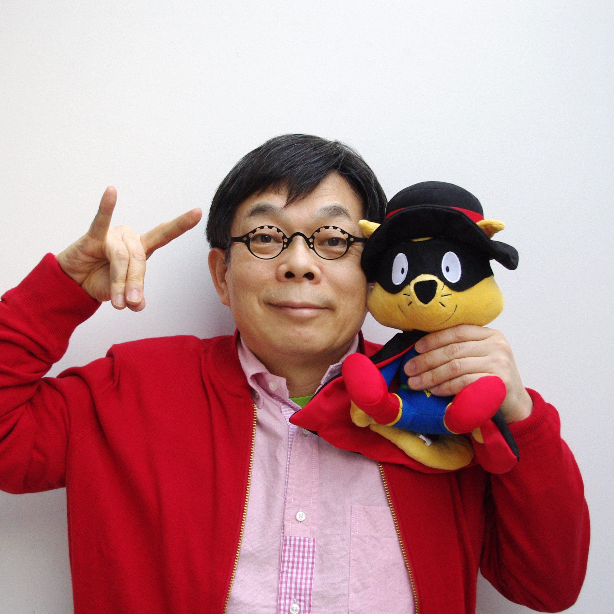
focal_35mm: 61
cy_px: 313
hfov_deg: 28.2
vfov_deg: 28.2
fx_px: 1224
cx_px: 293
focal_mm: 28.13
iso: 800
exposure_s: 1/125
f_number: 4
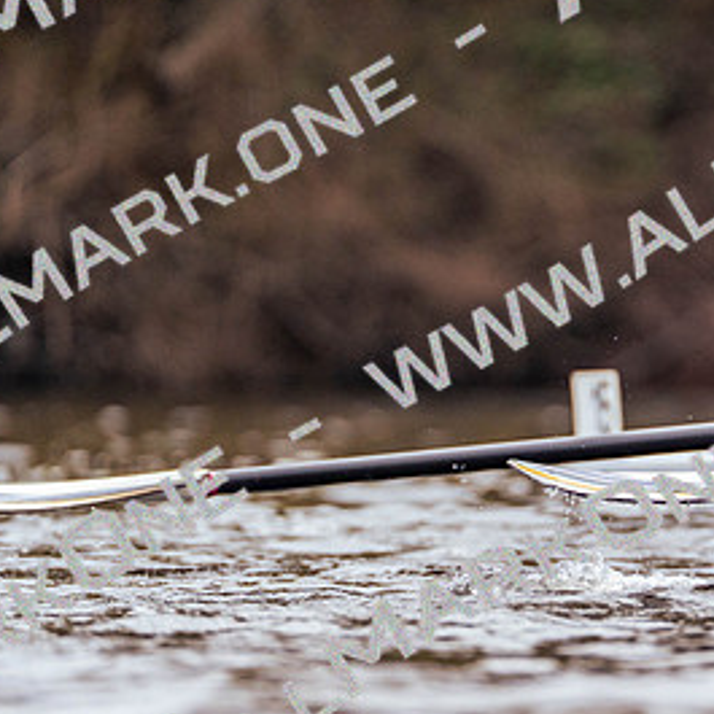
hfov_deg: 1.6
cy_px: 416
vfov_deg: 1.6
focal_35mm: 1118
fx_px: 26090
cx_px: 698
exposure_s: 1/2000
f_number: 6.3
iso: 1600
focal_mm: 600
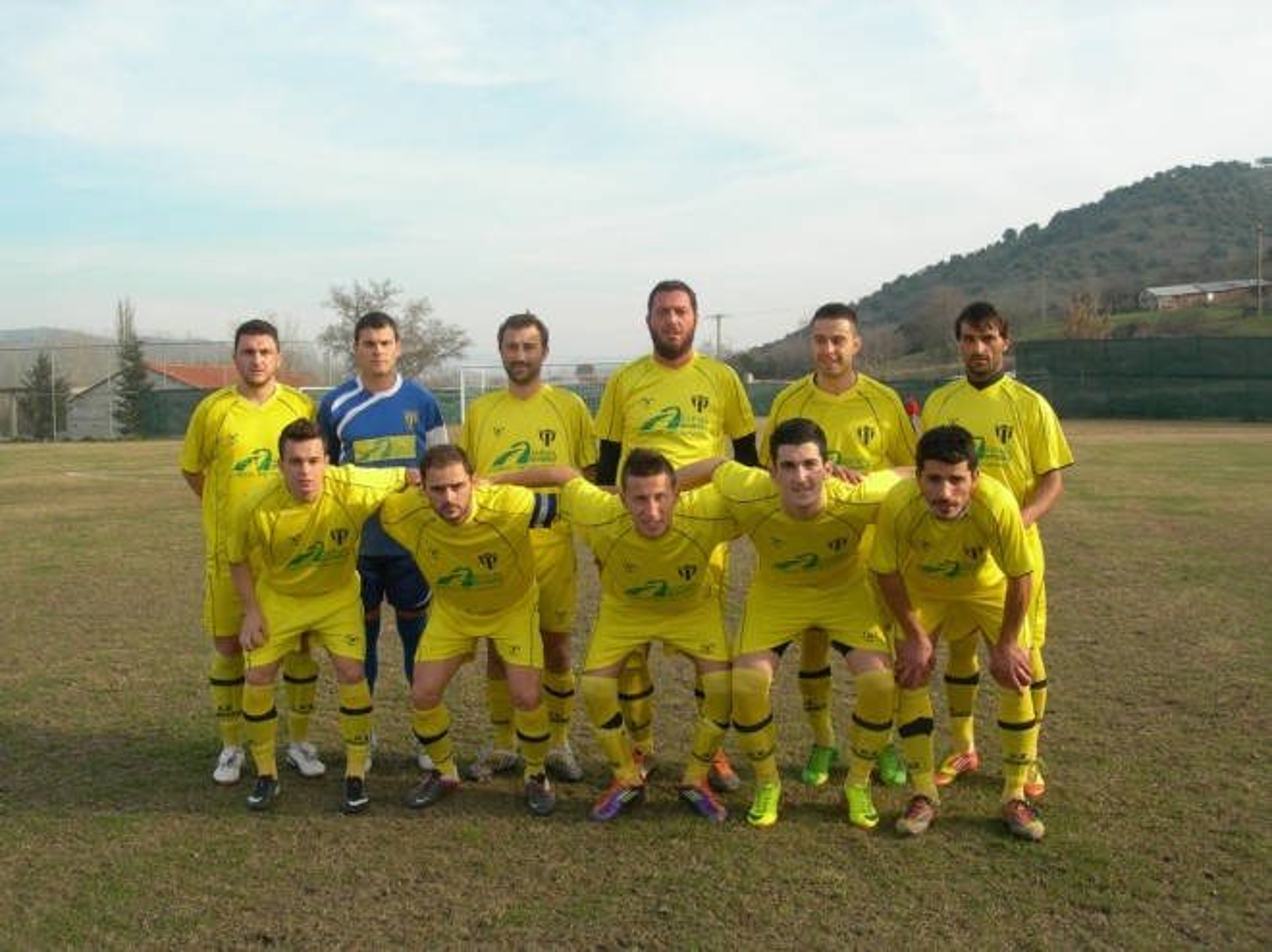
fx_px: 1395
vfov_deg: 37.7
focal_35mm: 38
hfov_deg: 49.0
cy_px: 476
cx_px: 636
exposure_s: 1/246
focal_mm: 7.8
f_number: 4.8
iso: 50
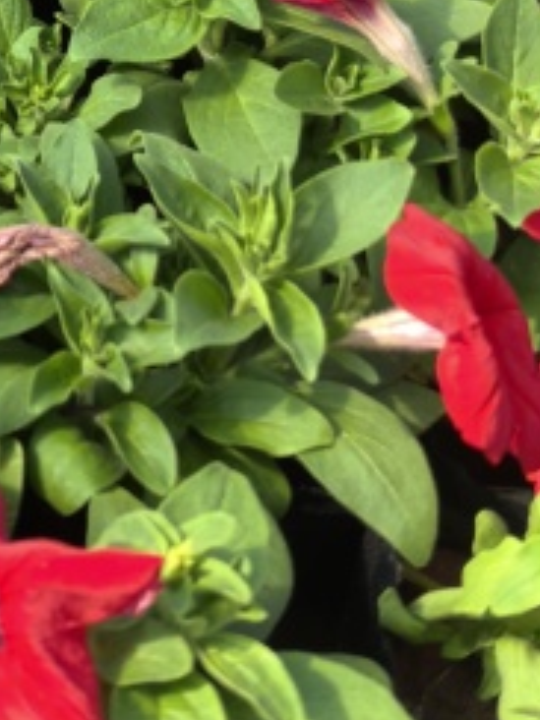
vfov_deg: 14.1
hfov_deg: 11.7
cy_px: -713
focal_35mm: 118
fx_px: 2454
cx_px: -387
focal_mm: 6.98
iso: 250
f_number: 2
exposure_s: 1/3058
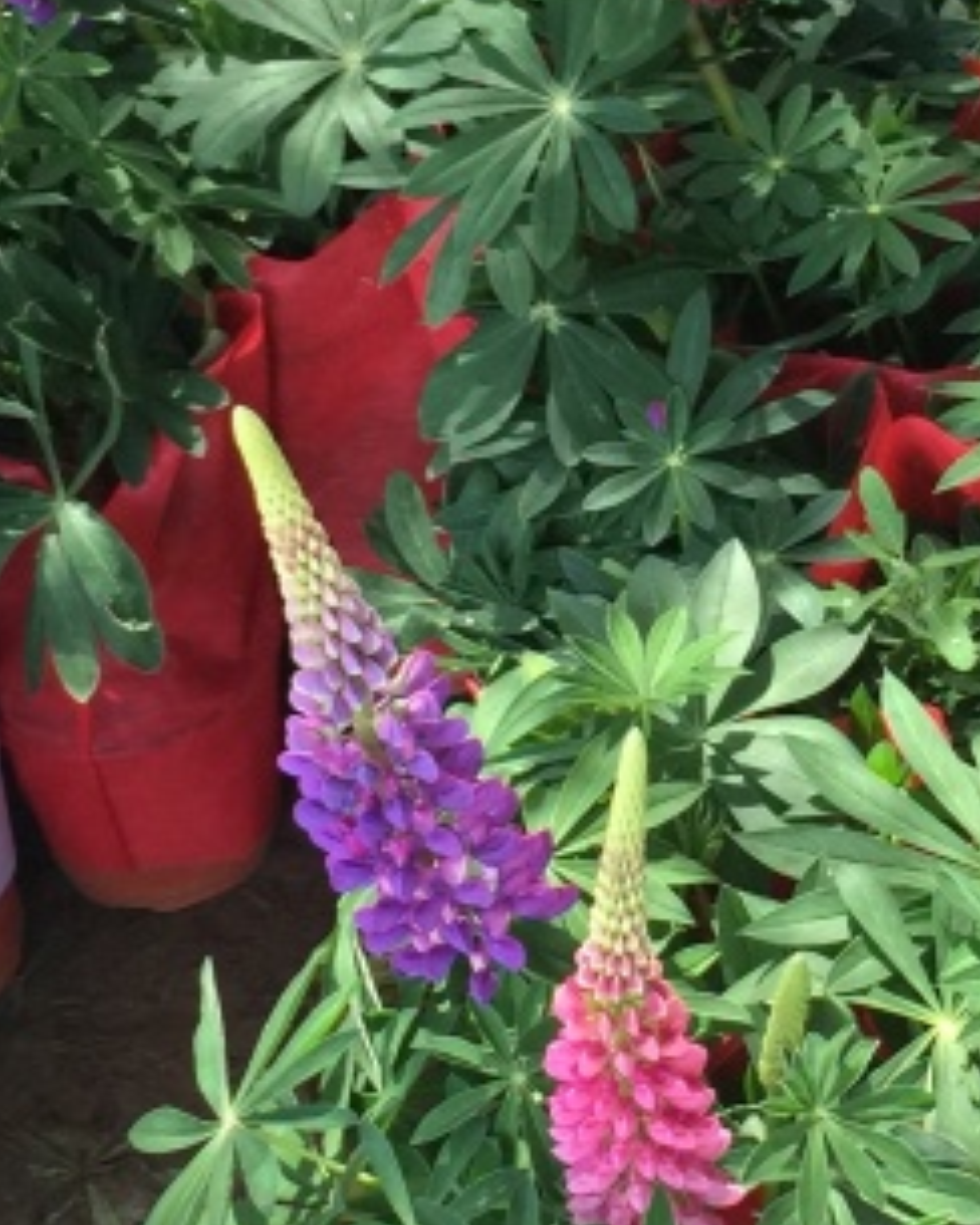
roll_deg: -0.9
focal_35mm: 99
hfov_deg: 15.4
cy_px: 484
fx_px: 3589
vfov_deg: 19.3
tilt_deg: -41.4
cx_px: 868
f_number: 2.2
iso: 32
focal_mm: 4.15
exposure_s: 1/33
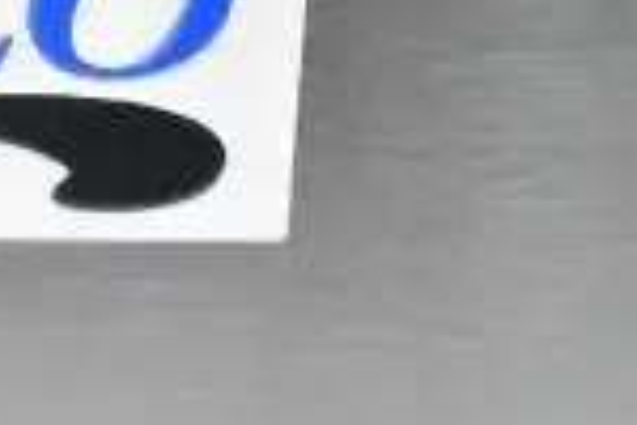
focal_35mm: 207
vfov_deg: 6.6
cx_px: -633
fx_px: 3662
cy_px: 147
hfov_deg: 9.3
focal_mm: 34
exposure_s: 1/50
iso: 4000
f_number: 4.5
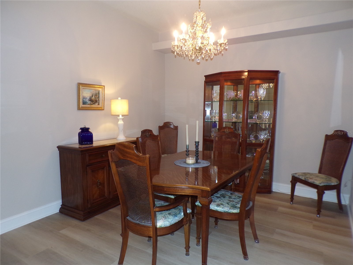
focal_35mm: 24
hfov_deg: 71.6
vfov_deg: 56.8
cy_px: 132
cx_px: 176
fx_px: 245
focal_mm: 4.3
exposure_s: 1/34
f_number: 3
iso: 200
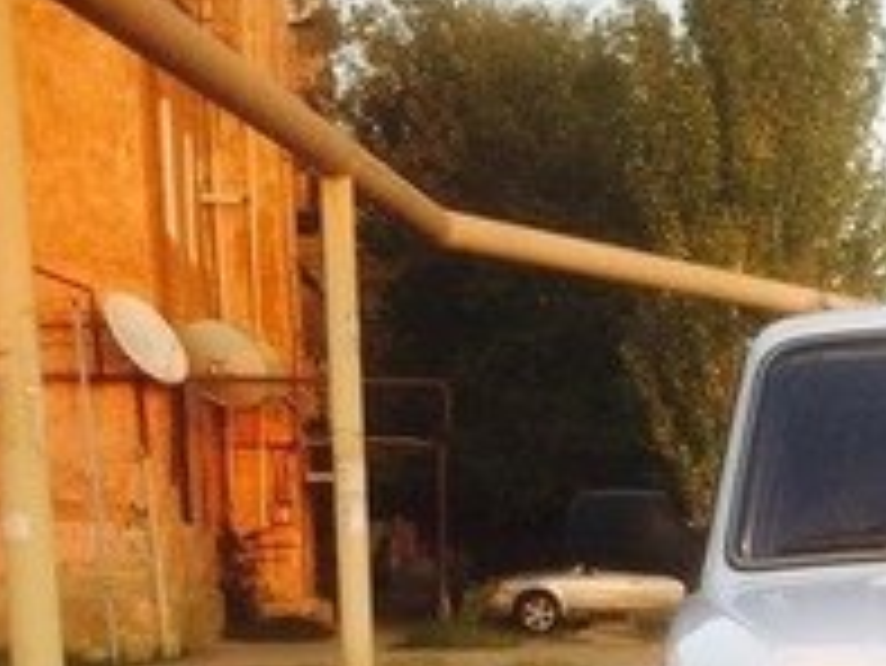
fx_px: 2484
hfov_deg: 19.0
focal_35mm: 97
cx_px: 1084
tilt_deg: -8.2
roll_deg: -1.2
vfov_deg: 14.5
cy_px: 920
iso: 40
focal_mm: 4.15
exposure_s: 1/100
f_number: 2.2
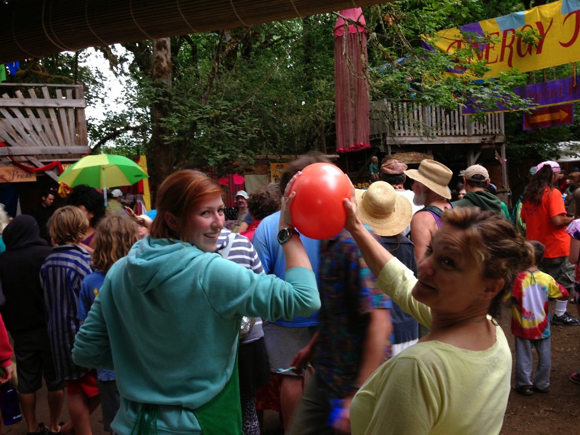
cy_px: 218
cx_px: 290
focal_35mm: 33
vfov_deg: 42.9
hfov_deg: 55.4
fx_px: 553
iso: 50
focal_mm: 4.12
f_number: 2.4
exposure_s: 1/60
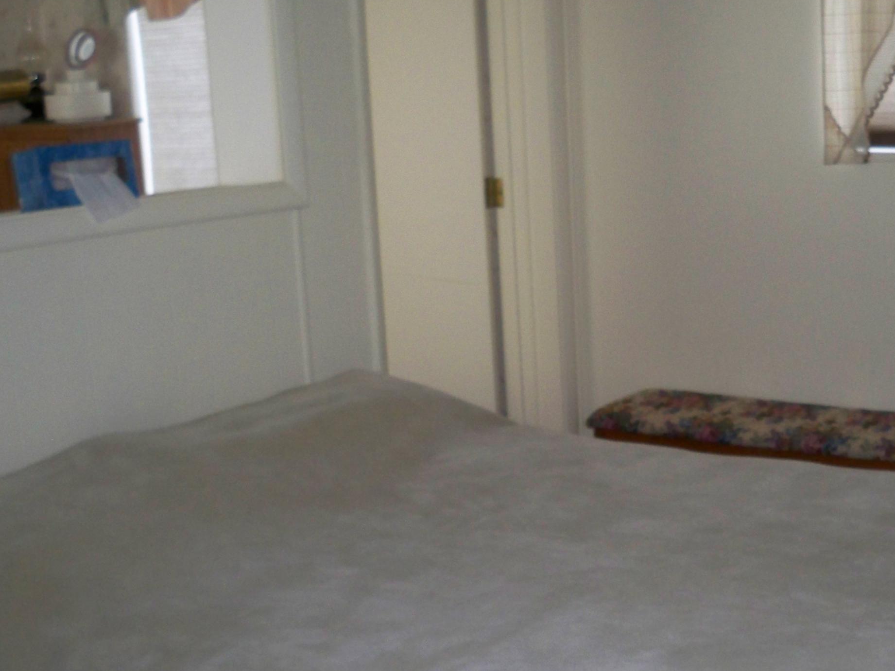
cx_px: 643
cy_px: 408
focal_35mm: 57
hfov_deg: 33.3
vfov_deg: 25.6
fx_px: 1474
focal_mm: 6.3
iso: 200
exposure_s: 1/60
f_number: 3.1
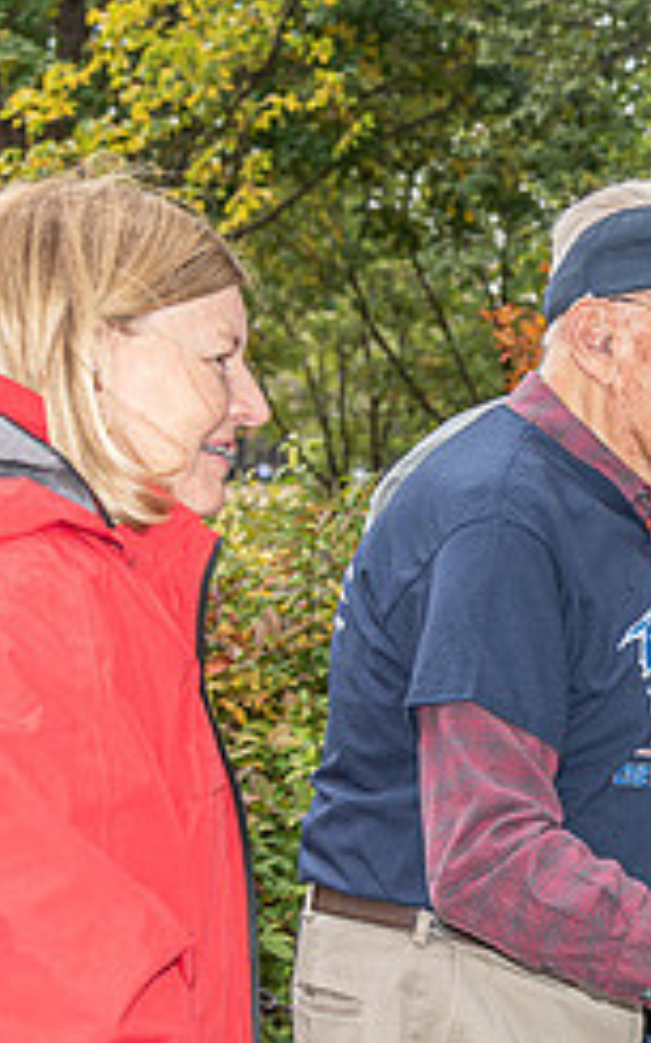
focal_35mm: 106
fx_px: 3011
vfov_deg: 19.6
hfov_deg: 11.6
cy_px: 594
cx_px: 1106
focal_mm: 44
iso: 500
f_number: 5
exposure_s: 1/250
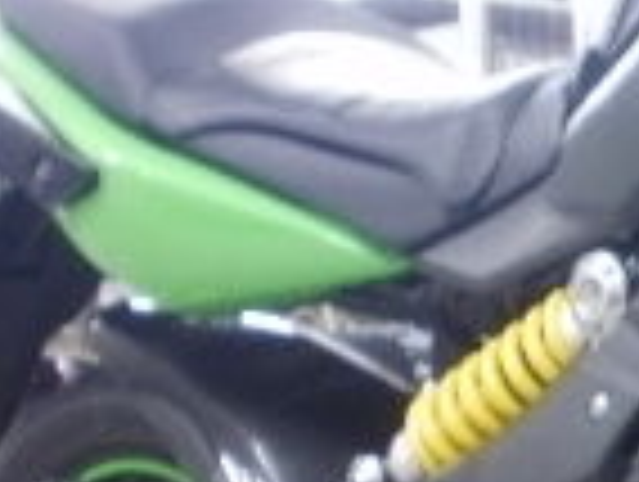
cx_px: 1251
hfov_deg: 11.1
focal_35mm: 162
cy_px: 500
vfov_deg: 9.1
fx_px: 2996
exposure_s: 1/2
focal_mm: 6.3
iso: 125
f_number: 3.5
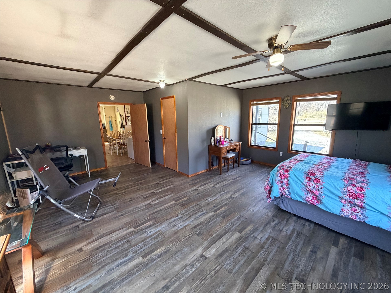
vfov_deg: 85.7
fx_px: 158
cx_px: 196
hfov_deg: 102.1
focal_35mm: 14
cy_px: 146
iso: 320
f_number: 2.2
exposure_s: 1/100
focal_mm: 2.22
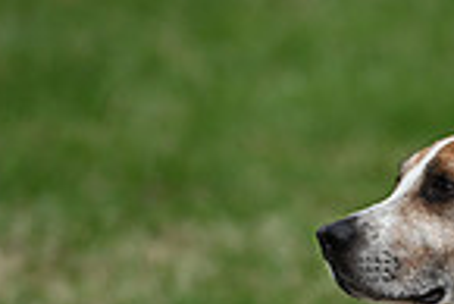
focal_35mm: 659
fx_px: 8319
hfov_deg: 3.1
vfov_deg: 2.1
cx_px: 889
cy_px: 453
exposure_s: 1/1250
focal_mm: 165
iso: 200
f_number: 4.5
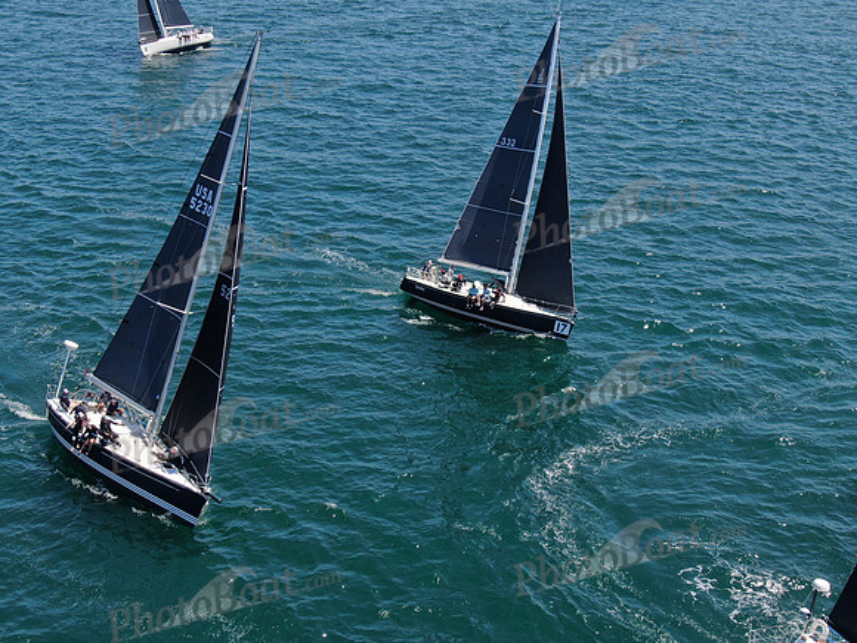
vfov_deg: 30.3
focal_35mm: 48
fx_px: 1188
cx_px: 428
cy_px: 322
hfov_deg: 39.7
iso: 100
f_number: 3.8
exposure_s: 1/640
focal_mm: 8.6
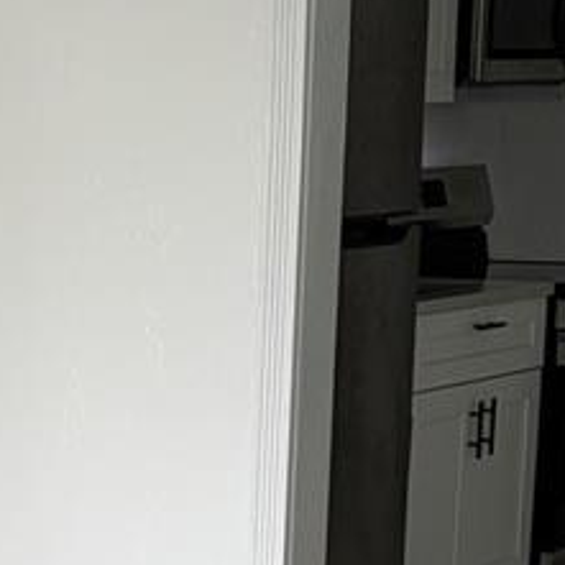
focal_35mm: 125
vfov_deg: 13.5
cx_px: -258
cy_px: 695
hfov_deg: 13.2
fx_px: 2308
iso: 50
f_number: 1.6
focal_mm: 5.96
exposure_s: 1/122
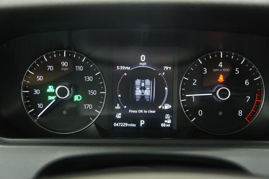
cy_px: 90
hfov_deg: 51.3
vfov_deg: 35.5
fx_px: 280
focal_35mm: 38
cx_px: 134
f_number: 4
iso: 1600
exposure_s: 1/15
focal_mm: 25
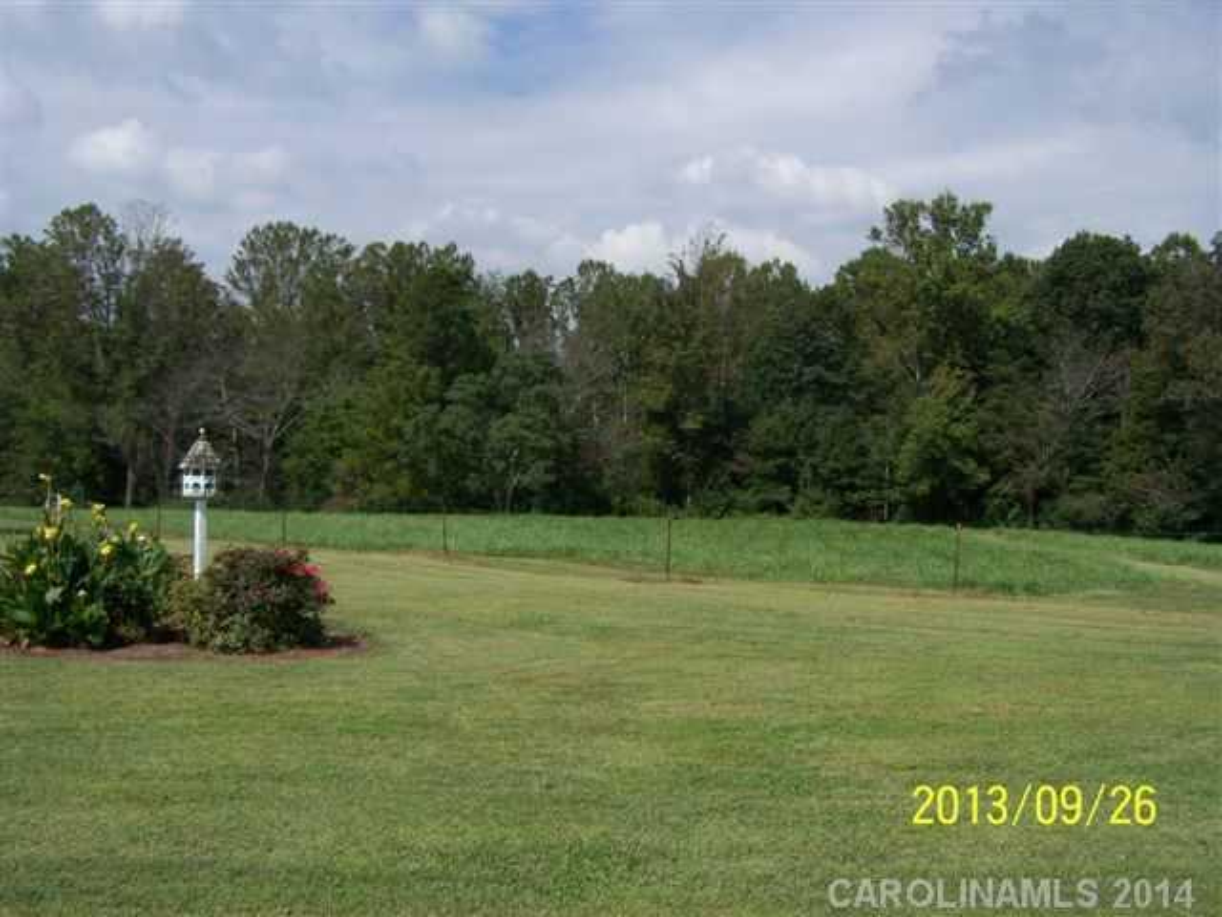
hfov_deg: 49.0
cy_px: 458
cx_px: 611
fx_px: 1341
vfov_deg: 37.7
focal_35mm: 38
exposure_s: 1/800
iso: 64
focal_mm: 6.3
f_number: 4
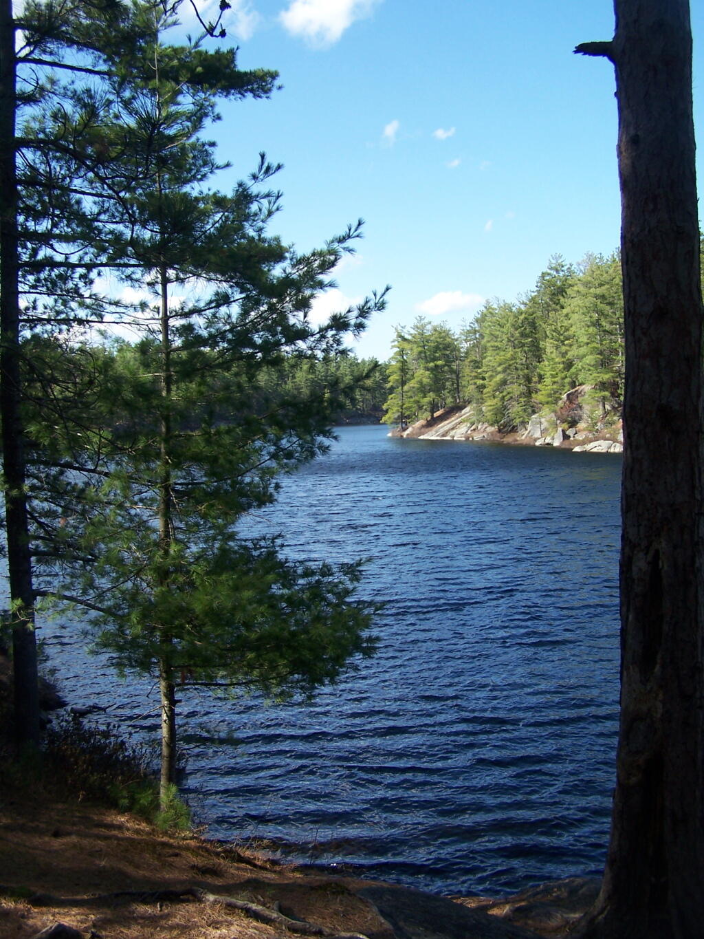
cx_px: 352
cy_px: 470
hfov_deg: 37.7
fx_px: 1030
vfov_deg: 49.0
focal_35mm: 38
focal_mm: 6.3
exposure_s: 1/640
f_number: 2.8
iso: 80
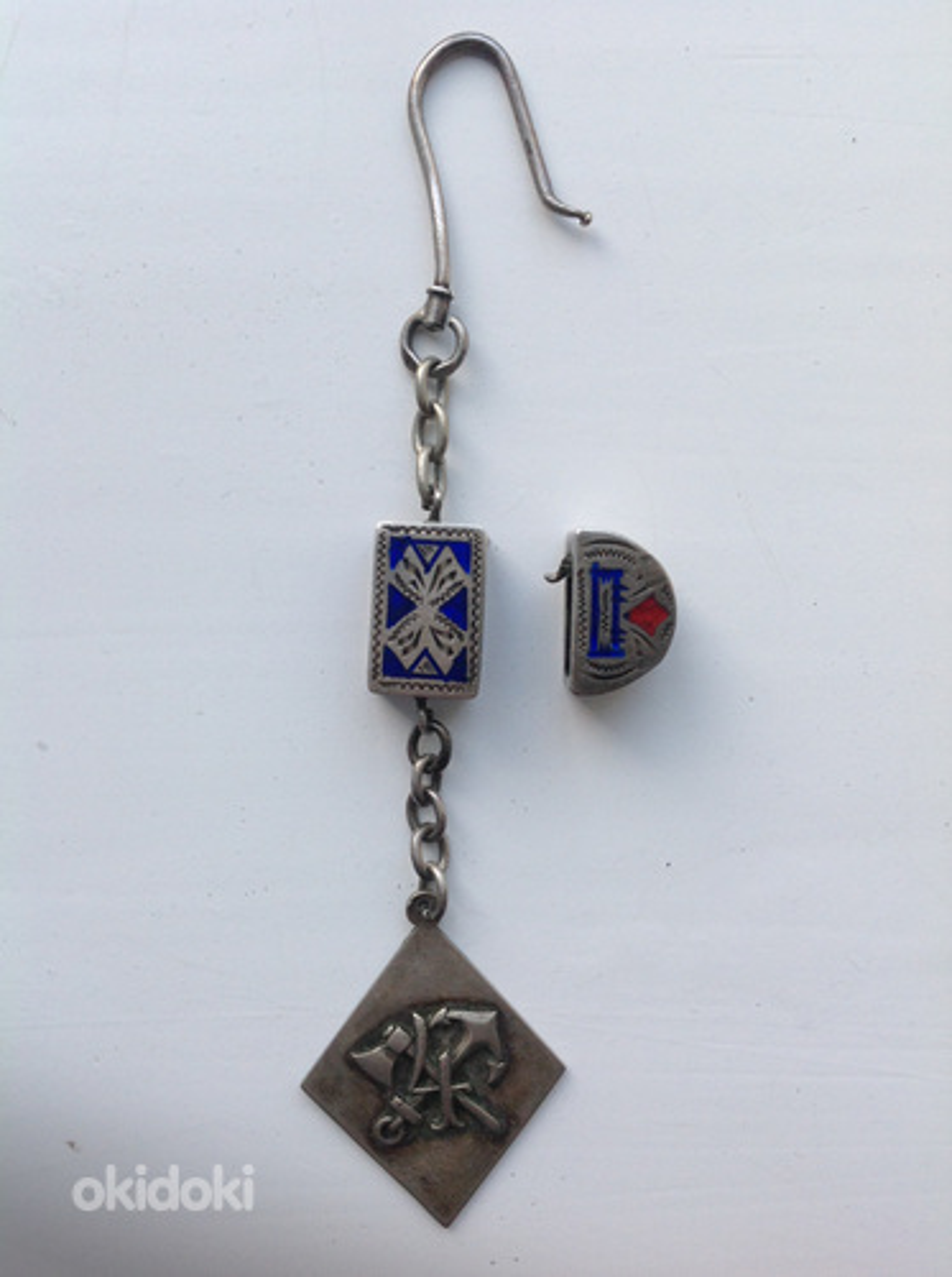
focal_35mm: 35
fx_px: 1288
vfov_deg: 52.7
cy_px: 638
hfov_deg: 40.6
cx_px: 476
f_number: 2.4
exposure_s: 1/120
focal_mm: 4.28
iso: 80
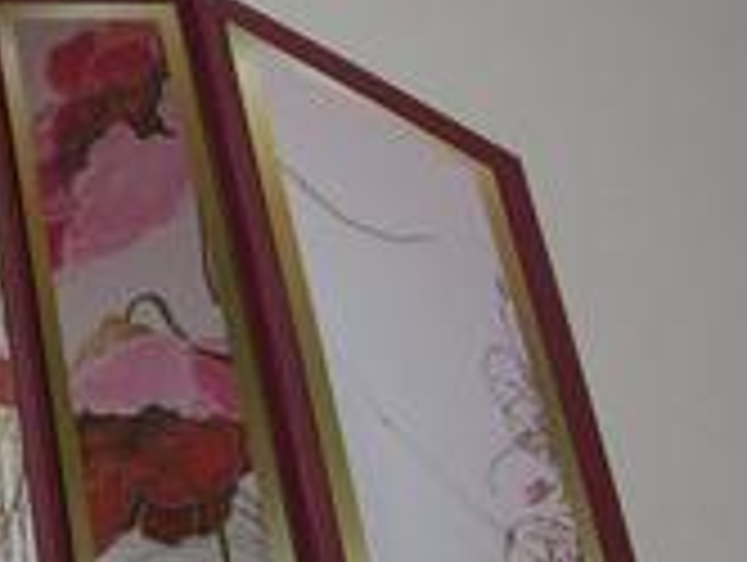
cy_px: 544
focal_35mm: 95
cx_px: -225
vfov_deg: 15.4
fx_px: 2053
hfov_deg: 19.1
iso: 107
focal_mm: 6.3
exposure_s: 1/60
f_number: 3.1
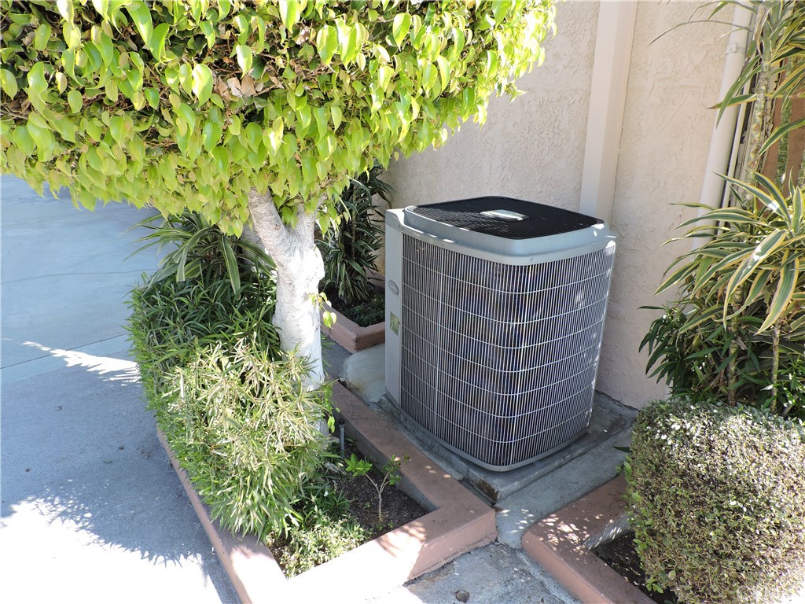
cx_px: 402
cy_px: 302
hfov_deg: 71.6
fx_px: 558
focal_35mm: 24
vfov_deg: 56.8
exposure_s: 1/200
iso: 100
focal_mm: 4.3
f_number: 3
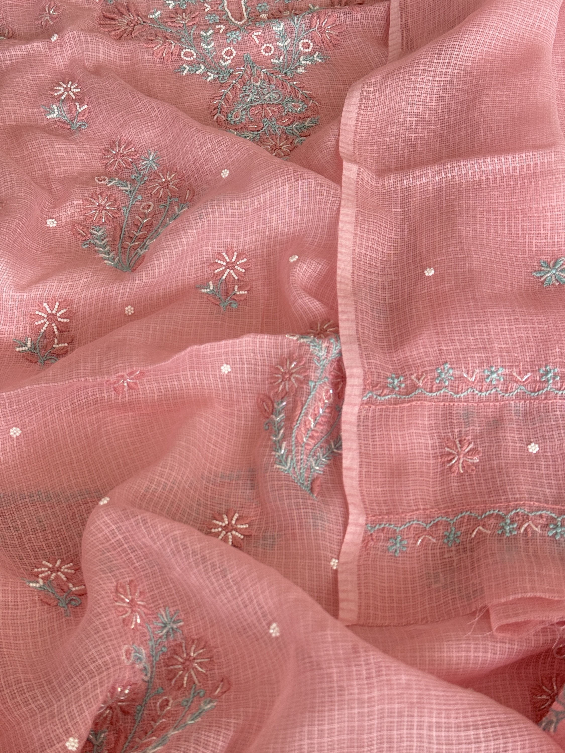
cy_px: 376
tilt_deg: -56.7
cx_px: 282
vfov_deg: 39.7
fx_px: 1045
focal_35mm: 48
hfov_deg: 30.3
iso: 125
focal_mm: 6.76
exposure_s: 1/70
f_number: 1.78
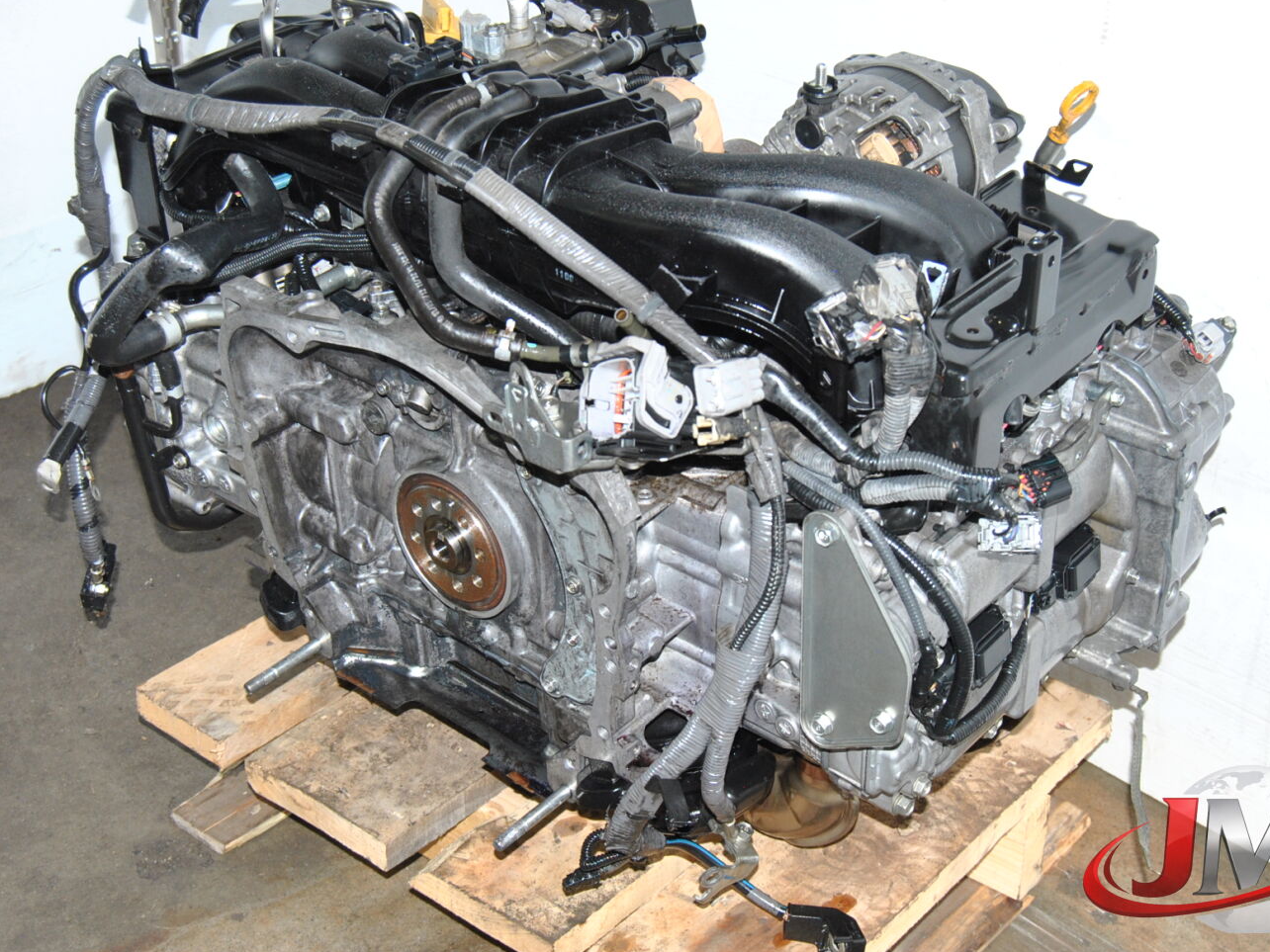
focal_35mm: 54
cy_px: 439
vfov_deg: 27.0
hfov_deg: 35.5
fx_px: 1981
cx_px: 664
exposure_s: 1/200
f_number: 5.6
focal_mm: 30
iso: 400
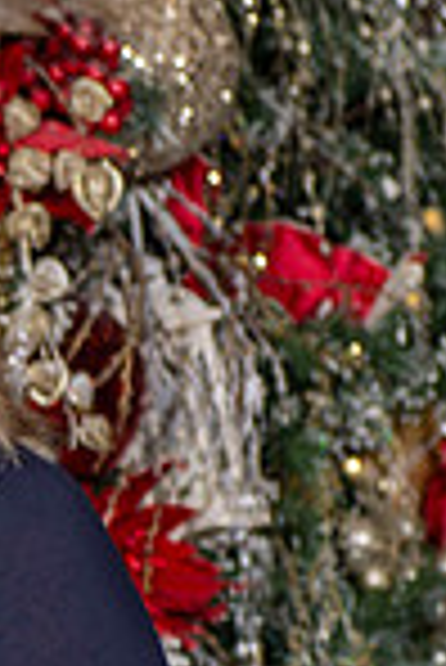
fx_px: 4690
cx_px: -592
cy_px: 778
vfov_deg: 8.1
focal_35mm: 253
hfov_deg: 5.3
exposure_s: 1/125
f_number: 7.1
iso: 160
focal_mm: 56
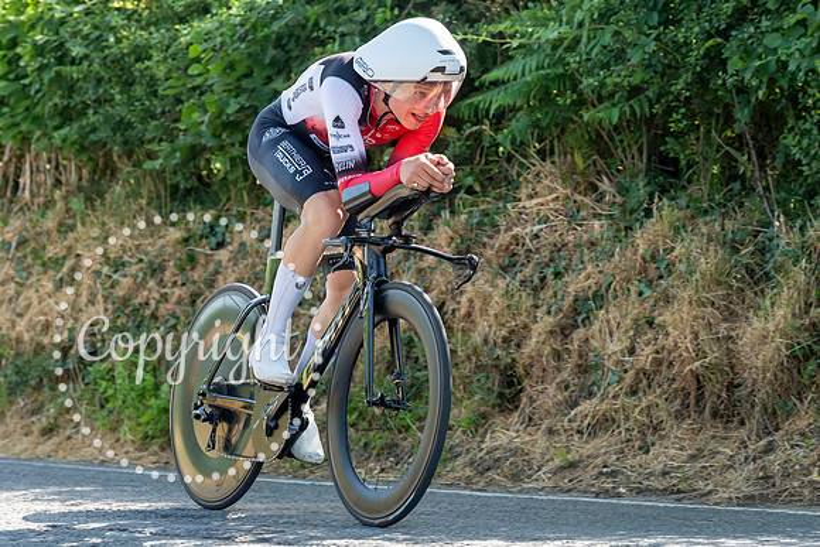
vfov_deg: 9.0
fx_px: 3472
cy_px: 263
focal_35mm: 152
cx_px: 410
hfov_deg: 13.5
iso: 800
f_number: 4
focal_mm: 93
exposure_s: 1/1000
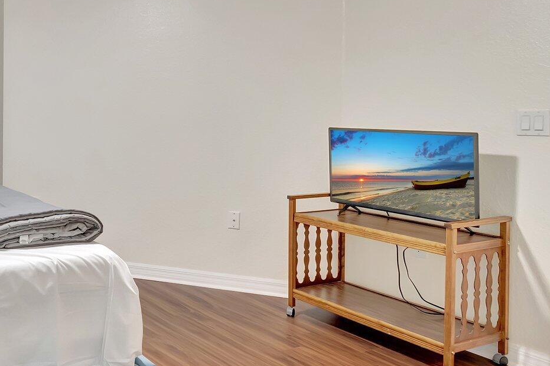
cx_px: 9
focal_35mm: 33
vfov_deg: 39.4
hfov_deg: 48.0
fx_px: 504
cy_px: 121
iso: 1000
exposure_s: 1/3.33
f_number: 8
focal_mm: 10
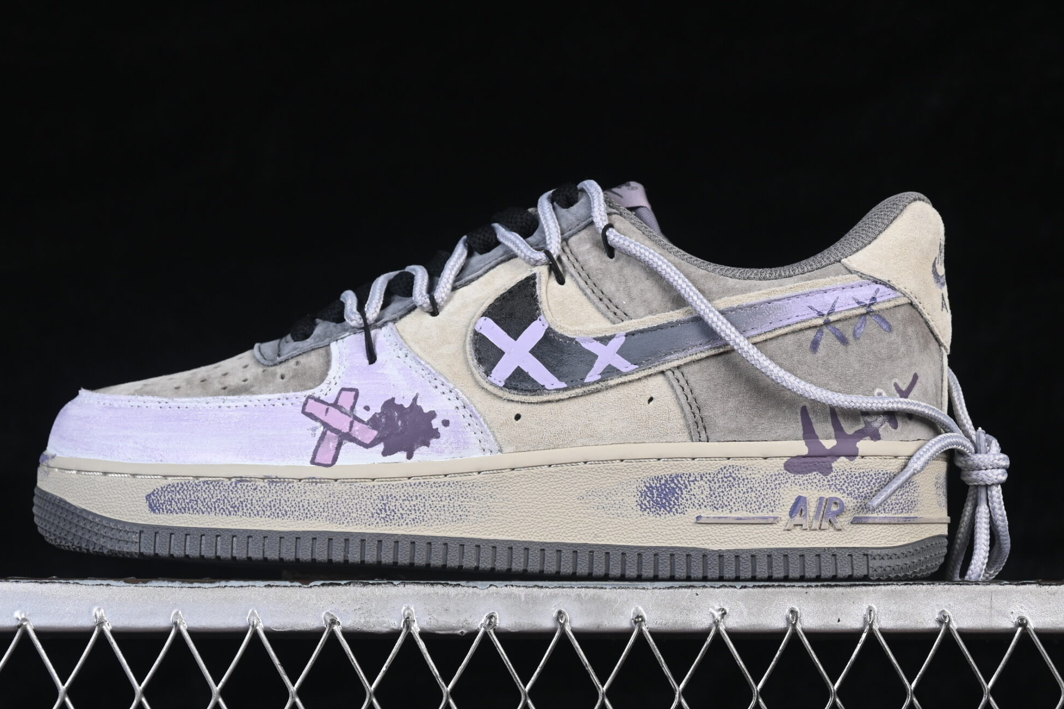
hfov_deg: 20.8
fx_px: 2896
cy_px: 294
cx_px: 519
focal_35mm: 98
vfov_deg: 14.0
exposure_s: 1/80
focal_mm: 50
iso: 160
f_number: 7.1
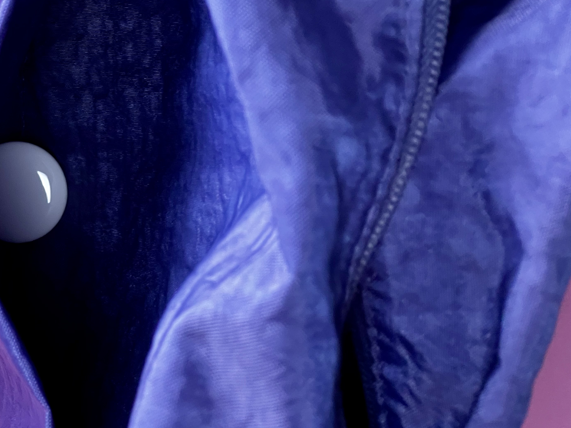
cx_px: 180
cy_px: 213
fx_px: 1847
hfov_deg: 17.5
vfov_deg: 13.2
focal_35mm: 112
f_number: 2.8
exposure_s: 1/120
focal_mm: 9
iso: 250
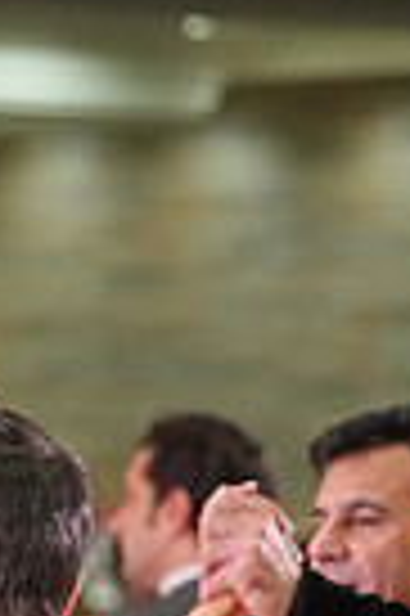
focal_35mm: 673
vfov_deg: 3.1
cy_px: 1165
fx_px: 11525
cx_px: -381
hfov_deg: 2.0
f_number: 5
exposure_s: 1/200
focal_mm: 159
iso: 3200
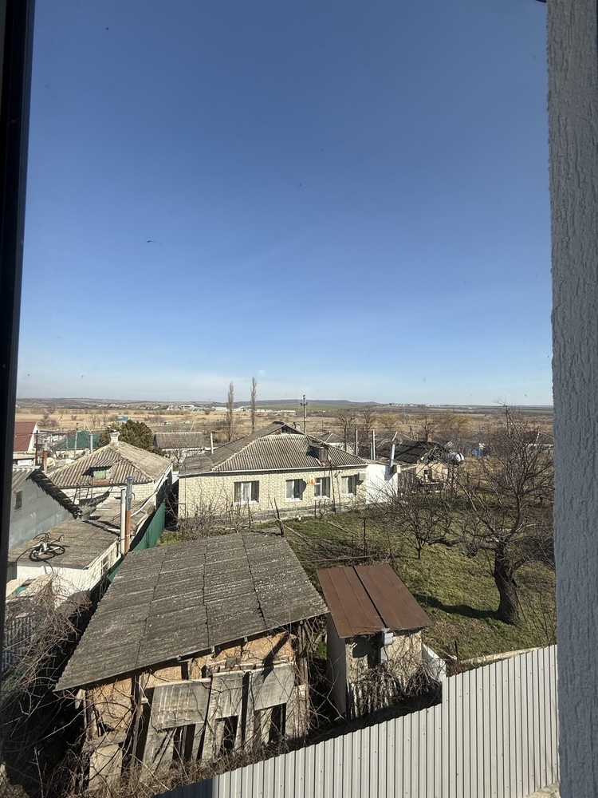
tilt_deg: +2.4
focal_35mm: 14
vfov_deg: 102.1
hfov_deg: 85.7
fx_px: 322
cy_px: 399
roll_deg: -1.3
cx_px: 299
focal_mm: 2.22
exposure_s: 1/2237
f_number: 2.2
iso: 50
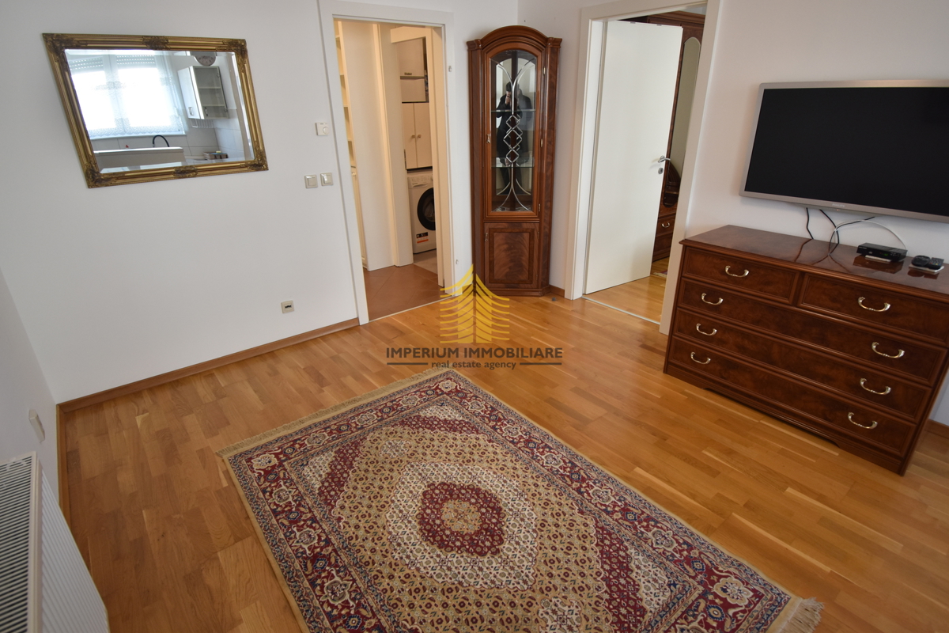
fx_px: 474
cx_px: 474
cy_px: 316
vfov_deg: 67.4
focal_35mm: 18
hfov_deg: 90.0
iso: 400
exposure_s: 1/30
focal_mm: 12
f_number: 4.8
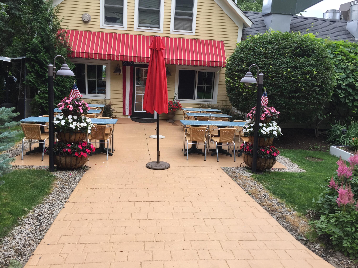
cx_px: 179
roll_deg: -3.6
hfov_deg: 61.7
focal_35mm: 29
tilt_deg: -9.7
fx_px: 300
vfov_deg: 48.2
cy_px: 134
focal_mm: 4.15
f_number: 2.2
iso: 32
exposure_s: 1/412
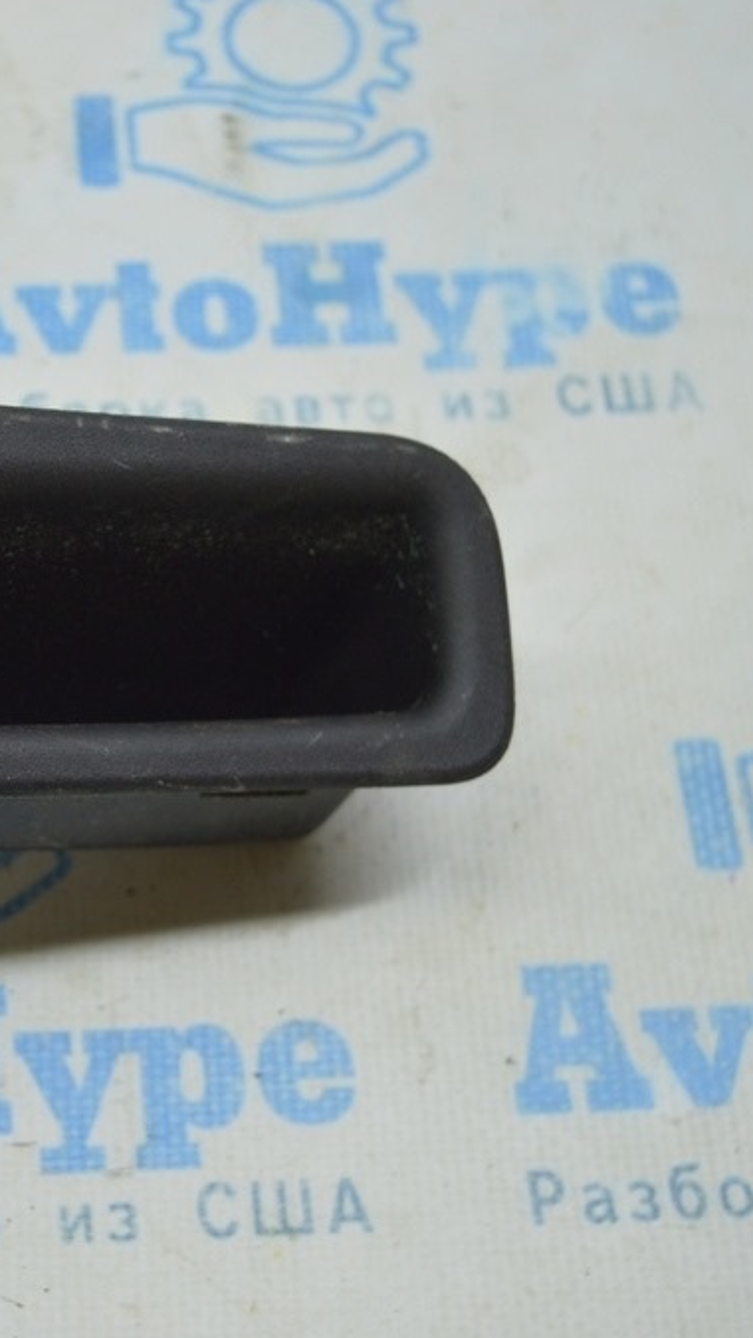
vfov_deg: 38.0
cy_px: 671
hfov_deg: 20.7
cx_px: -107
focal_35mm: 55
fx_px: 1944
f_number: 3.8
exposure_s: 1/80
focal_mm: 23
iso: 400
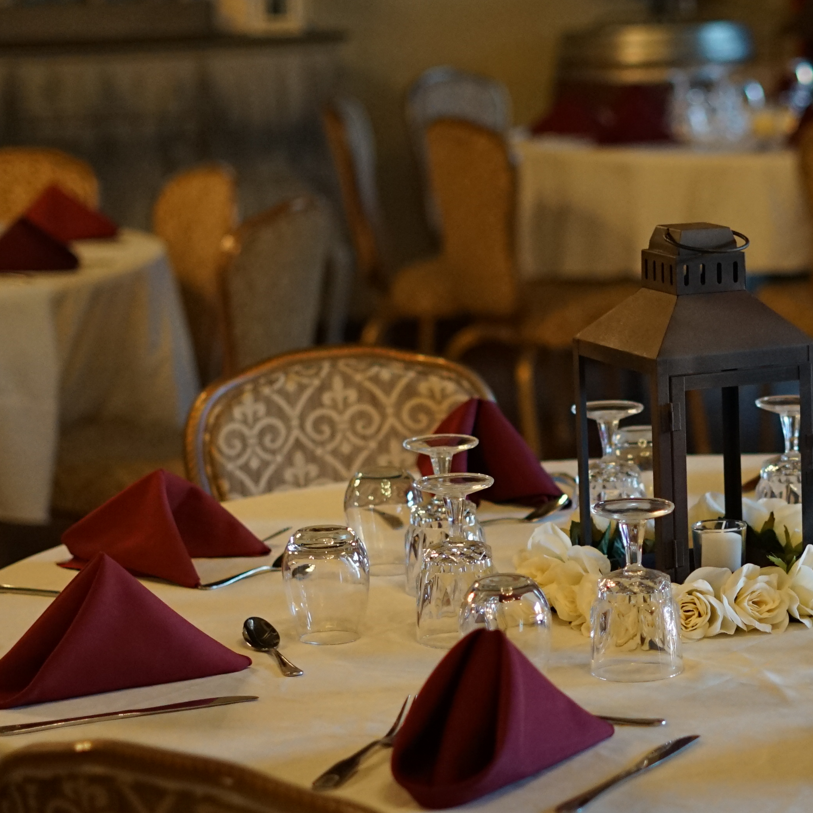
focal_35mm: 122
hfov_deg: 14.1
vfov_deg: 14.2
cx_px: 768
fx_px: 3242
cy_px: 594
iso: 2000
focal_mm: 50
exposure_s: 1/160
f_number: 2
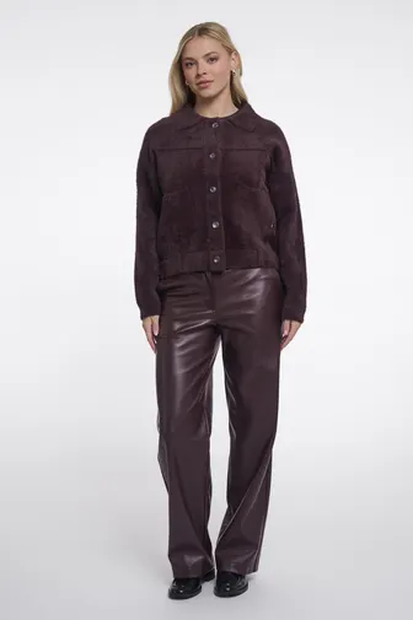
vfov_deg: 38.2
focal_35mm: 52
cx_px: 206
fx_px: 896
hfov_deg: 26.0
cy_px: 310
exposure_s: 1/160
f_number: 8
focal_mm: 52
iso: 125
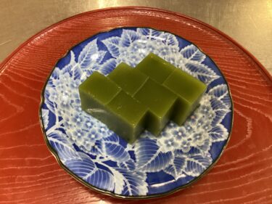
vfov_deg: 45.4
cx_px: 136
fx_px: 244
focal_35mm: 31
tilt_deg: -62.6
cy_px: 102
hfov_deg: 58.4
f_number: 2.4
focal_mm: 3.3
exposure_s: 1/60
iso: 400
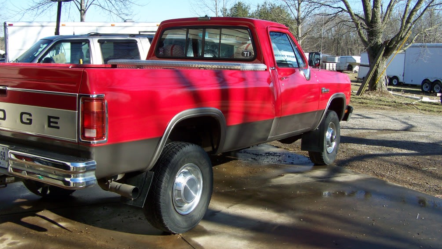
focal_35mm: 42
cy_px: 97
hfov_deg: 48.3
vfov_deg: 28.3
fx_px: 492
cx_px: 218
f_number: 4
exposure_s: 1/250
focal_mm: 6.3
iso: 64
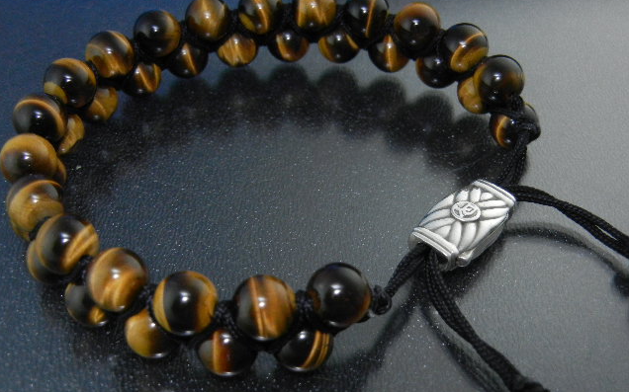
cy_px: 214
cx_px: 314
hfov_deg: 41.8
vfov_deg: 26.8
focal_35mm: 48
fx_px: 823
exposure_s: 1/30
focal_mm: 8.1
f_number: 7.6
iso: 800
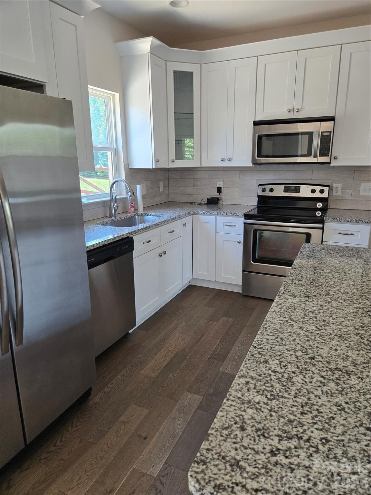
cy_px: 248
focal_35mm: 23
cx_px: 186
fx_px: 329
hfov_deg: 58.9
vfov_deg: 73.9
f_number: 1.8
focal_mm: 5.4
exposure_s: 1/120
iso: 160
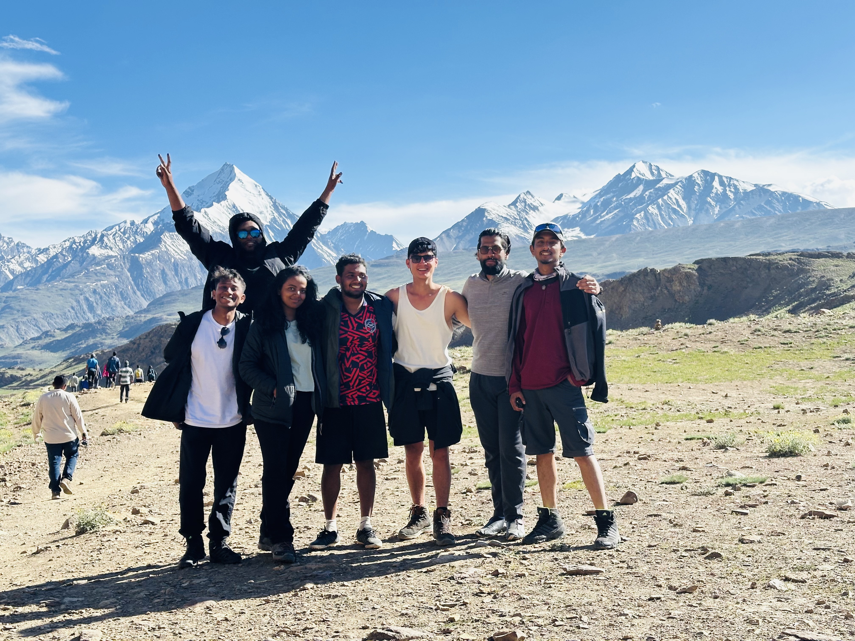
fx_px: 1186
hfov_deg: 39.7
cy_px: 320
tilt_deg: -0.2
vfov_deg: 30.3
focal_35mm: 48
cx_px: 428
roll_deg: +0.7
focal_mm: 6.86
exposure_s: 1/3058
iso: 64
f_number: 1.78
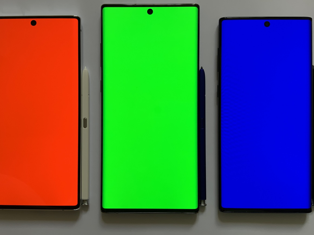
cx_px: 154
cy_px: 110
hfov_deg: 56.8
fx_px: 290
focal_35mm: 32
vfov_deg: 44.1
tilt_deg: -89.8
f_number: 1.8
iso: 16
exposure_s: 1/126
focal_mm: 3
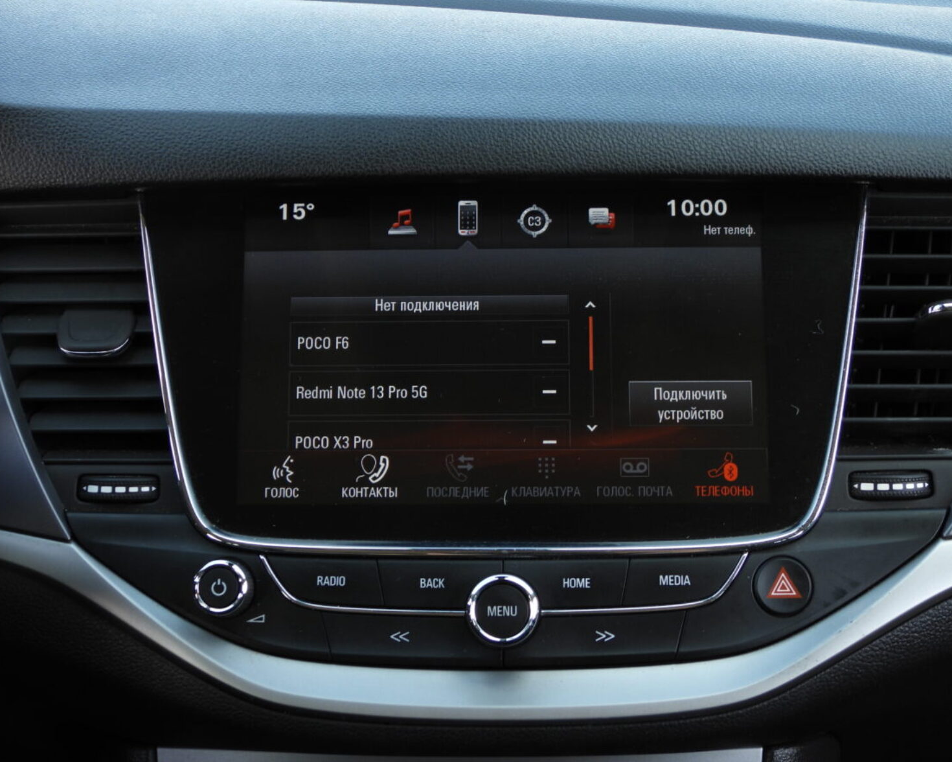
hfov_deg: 37.3
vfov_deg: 30.3
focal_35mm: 50
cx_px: 483
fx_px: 1409
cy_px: 384
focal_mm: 8.5
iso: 100
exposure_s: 1/100
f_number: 3.2
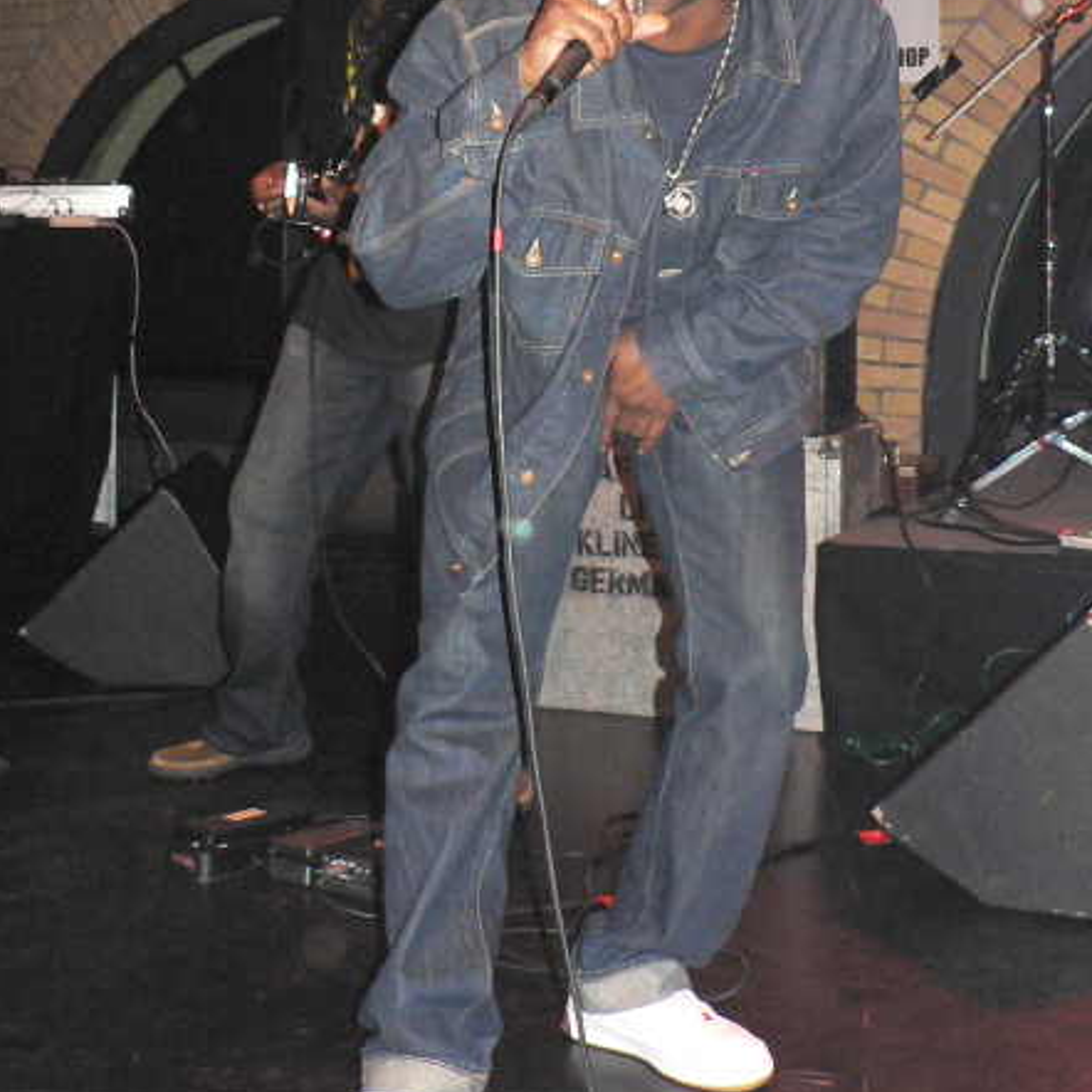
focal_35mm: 42
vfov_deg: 39.9
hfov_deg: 40.0
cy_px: 445
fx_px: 1499
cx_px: 546
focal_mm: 6
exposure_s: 1/60
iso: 400
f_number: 2.8
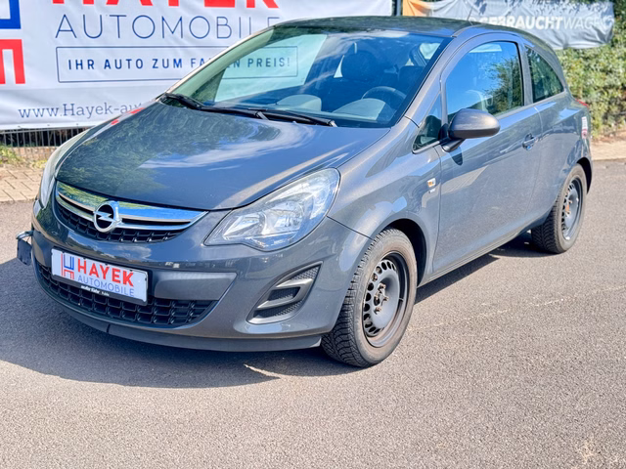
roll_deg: +0.0
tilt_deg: -15.6
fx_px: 868
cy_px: 234
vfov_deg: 30.3
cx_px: 313
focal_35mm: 48
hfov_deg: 39.7
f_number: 1.78
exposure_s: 1/774
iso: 64
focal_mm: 6.76
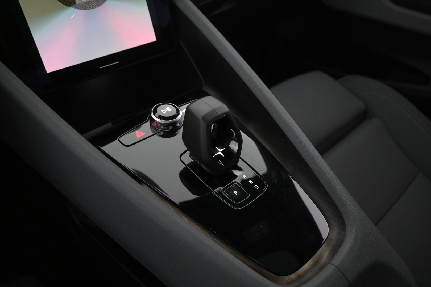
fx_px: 359
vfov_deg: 43.6
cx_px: 216
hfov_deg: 61.9
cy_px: 144
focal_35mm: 30
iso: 2500
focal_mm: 20
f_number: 3.8
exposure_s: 1/50
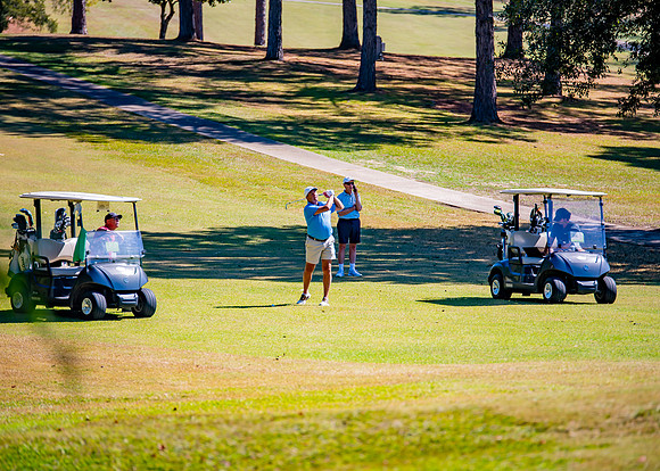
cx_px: 331
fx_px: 3801
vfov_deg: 7.1
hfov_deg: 9.9
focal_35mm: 203
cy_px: 241
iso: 100
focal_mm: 185
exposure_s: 1/1250
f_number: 2.8
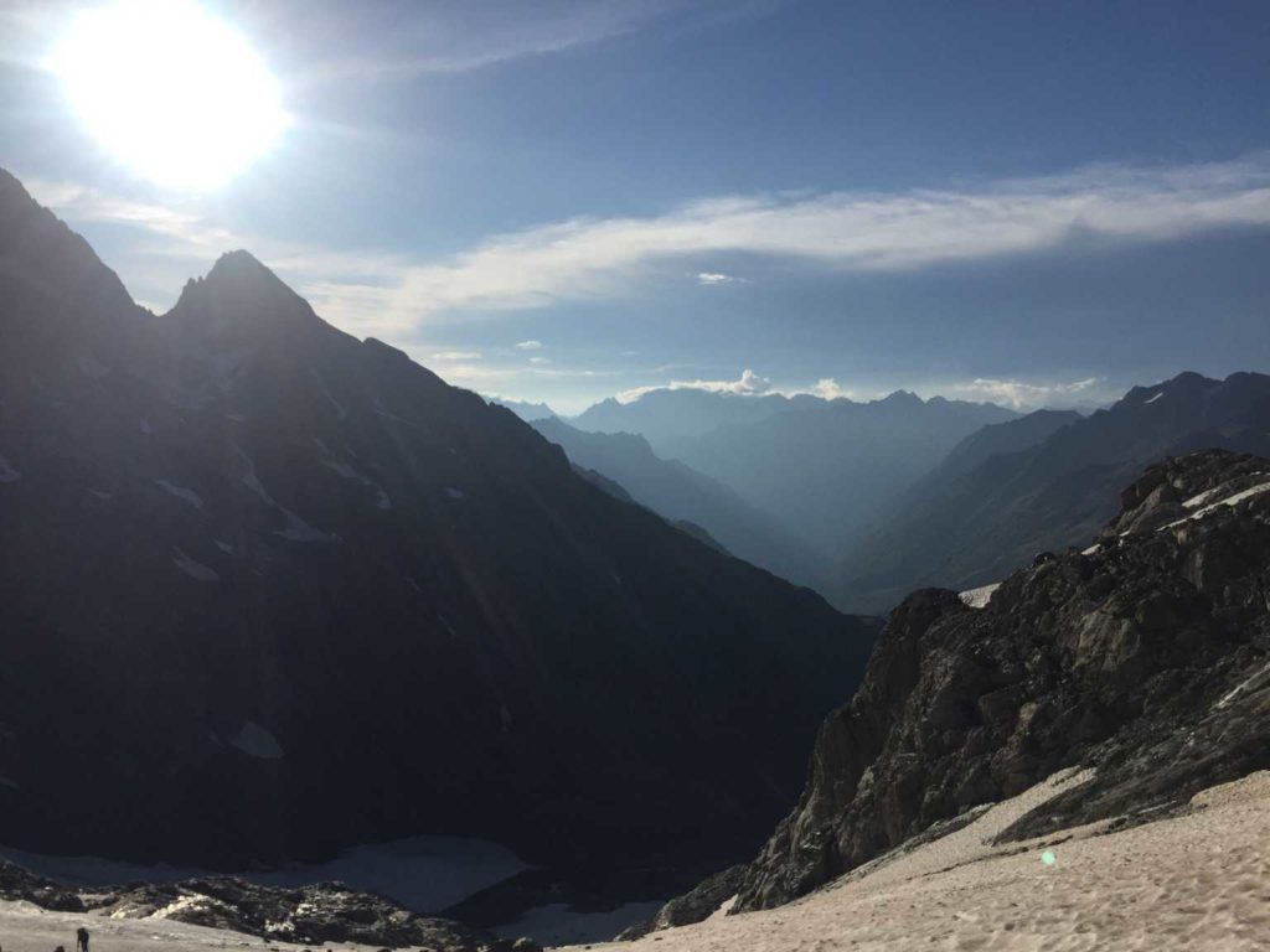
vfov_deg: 48.2
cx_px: 635
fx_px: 1064
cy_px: 476
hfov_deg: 61.7
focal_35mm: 29
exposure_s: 1/7937
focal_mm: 4.15
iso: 32
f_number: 2.2
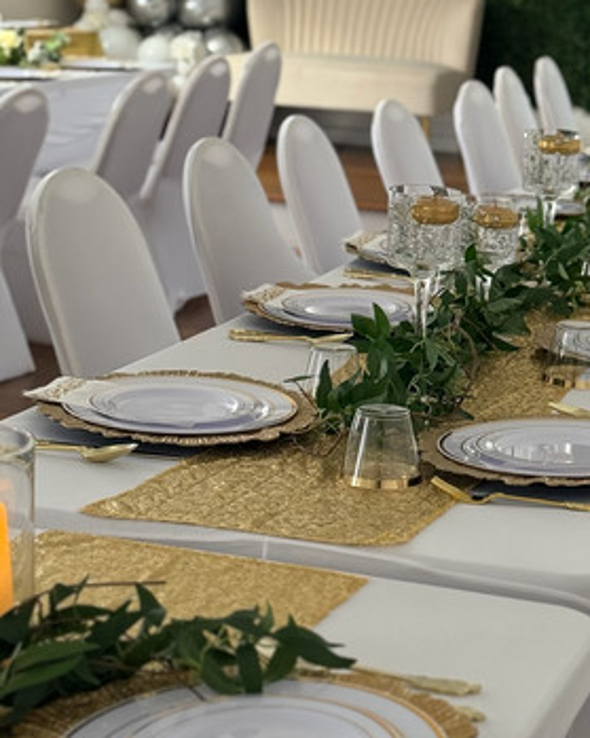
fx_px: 1878
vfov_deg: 22.1
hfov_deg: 17.7
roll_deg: -3.0
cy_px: 250
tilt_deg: -10.9
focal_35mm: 86
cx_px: 457
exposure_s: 1/100
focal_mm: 6.76
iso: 320
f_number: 1.78
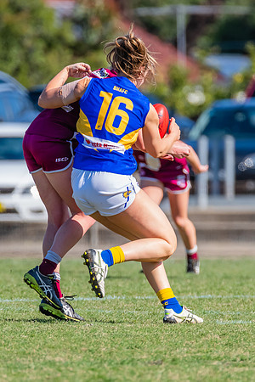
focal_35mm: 1034
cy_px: 185
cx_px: 110
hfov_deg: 1.3
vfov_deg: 2.0
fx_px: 10990
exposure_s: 1/1600
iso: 800
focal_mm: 550
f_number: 8
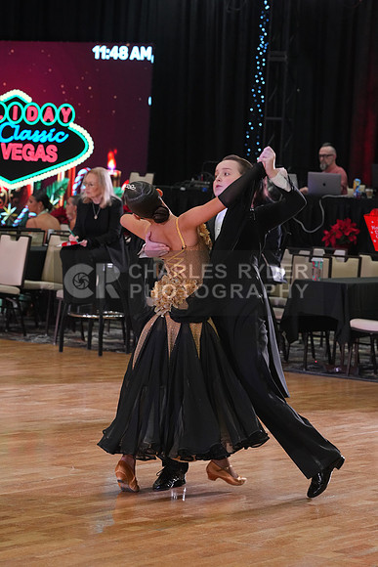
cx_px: 189
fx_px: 2015
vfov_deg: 16.0
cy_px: 284
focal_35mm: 128
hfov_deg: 10.7
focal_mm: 128
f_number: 6.3
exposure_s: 1/200
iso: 4000
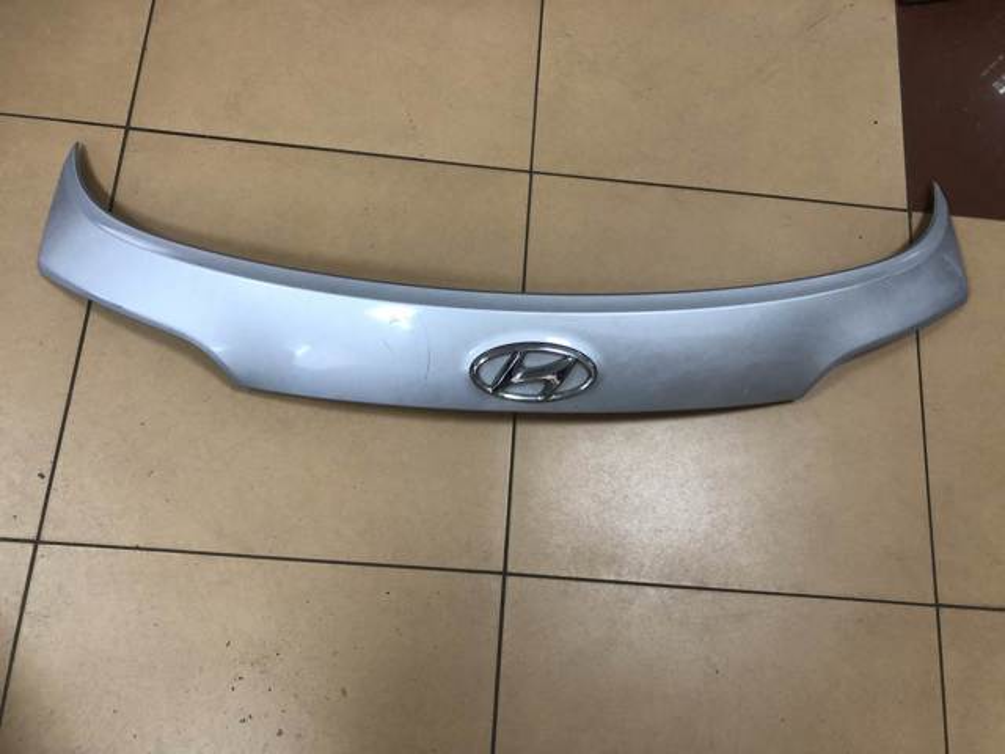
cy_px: 377
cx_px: 502
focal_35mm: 28
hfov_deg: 63.4
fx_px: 813
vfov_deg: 49.7
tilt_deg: -73.8
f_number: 1.8
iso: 40
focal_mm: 4
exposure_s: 1/25
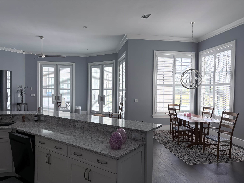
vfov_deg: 56.8
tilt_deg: -1.1
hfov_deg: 71.6
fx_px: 169
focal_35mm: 24
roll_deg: -1.1
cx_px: 122
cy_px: 92
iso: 125
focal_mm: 6.76
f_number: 1.78
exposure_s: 1/135
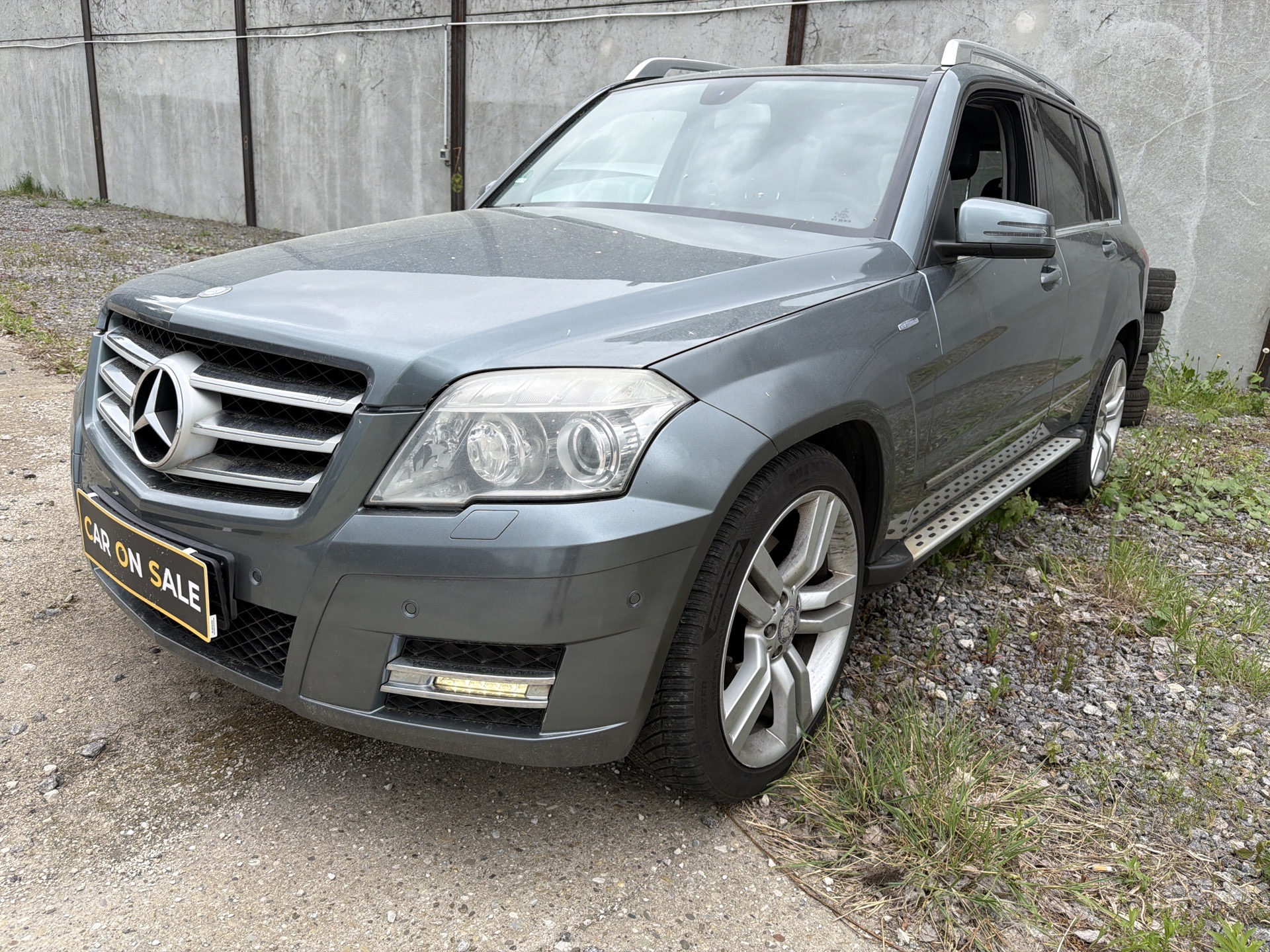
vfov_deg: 56.8
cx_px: 635
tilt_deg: -17.1
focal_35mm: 24
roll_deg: -3.0
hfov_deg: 71.6
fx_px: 881
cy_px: 476
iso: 80
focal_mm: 6.76
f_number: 1.78
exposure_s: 1/1292
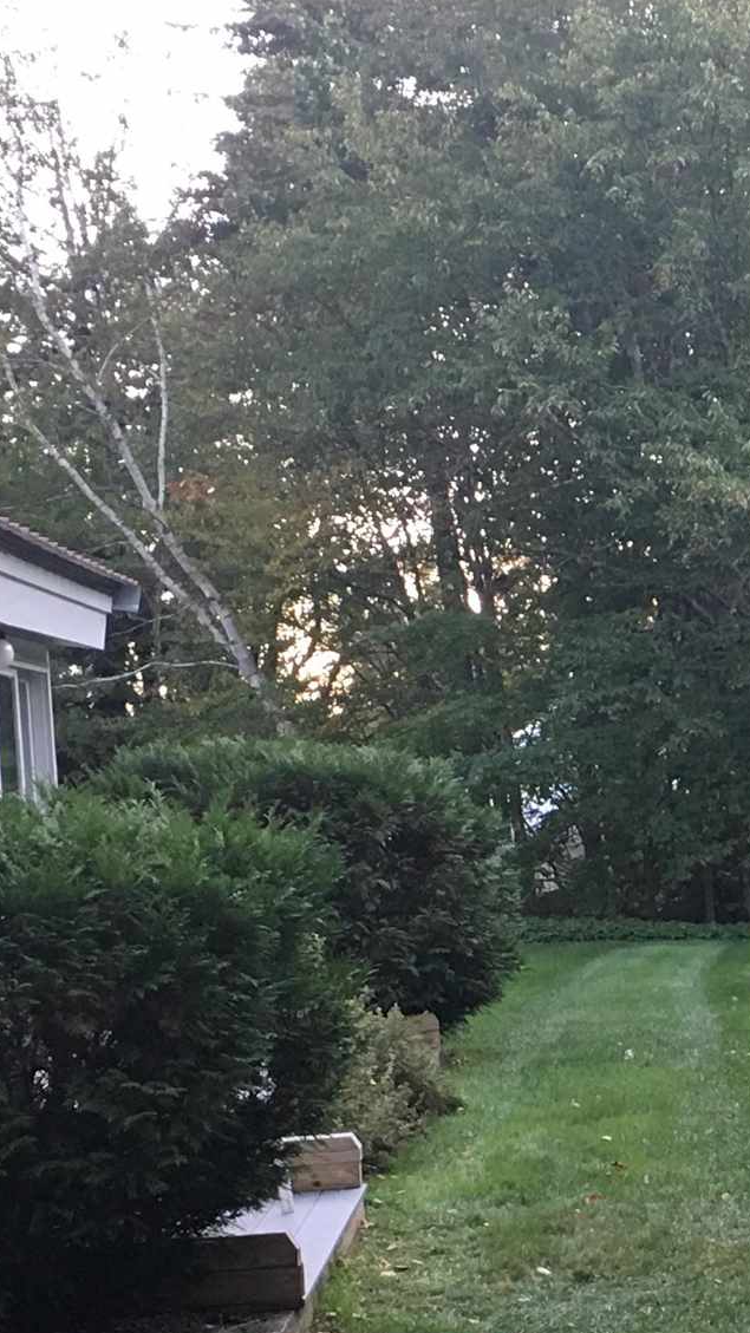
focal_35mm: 86
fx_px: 3041
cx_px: 1182
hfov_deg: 13.2
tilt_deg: -3.0
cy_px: 935
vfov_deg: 24.6
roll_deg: +3.3
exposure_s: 1/15
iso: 40
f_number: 2.2
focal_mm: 4.15
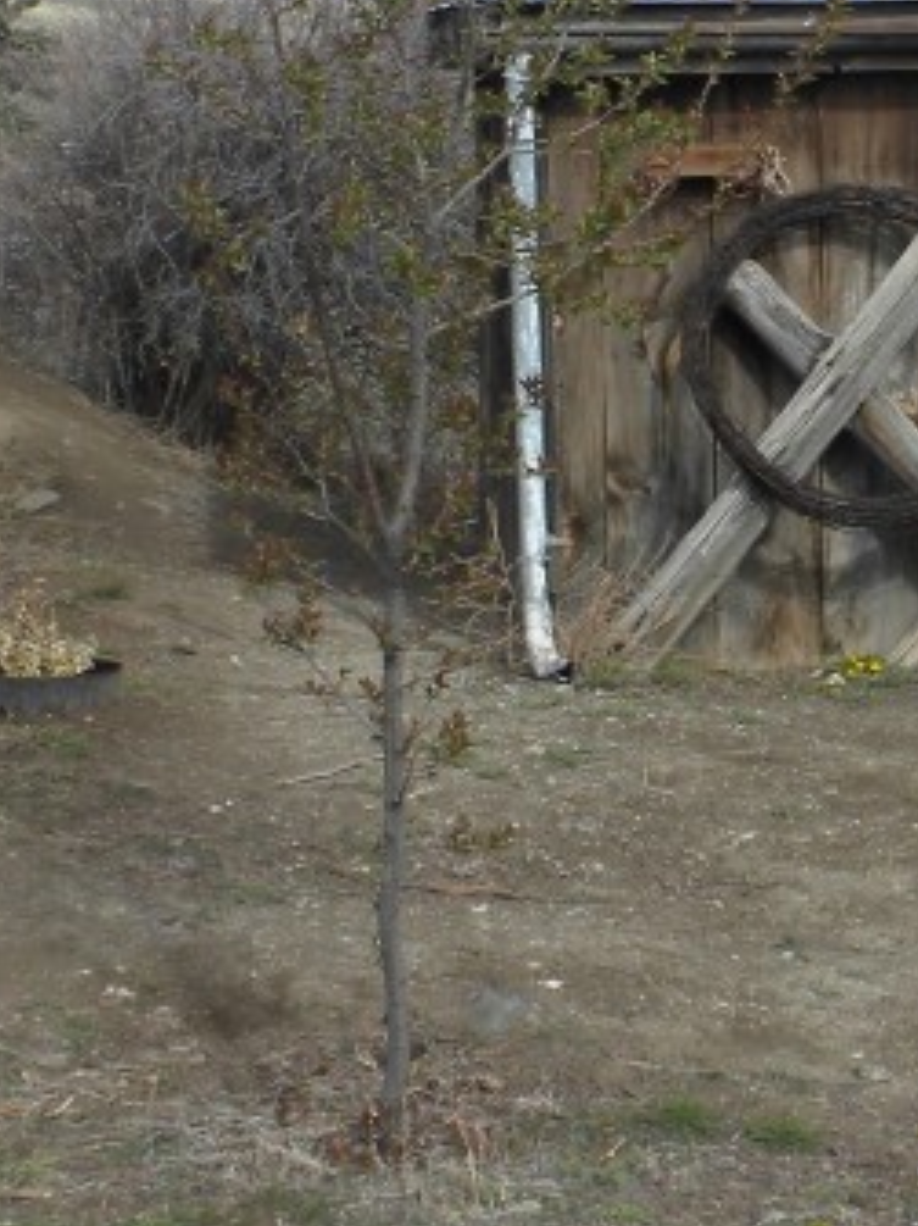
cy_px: 296
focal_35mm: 113
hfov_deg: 13.0
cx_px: 742
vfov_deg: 17.3
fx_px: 3998
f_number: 10
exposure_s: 1/79.2
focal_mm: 6.6
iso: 64
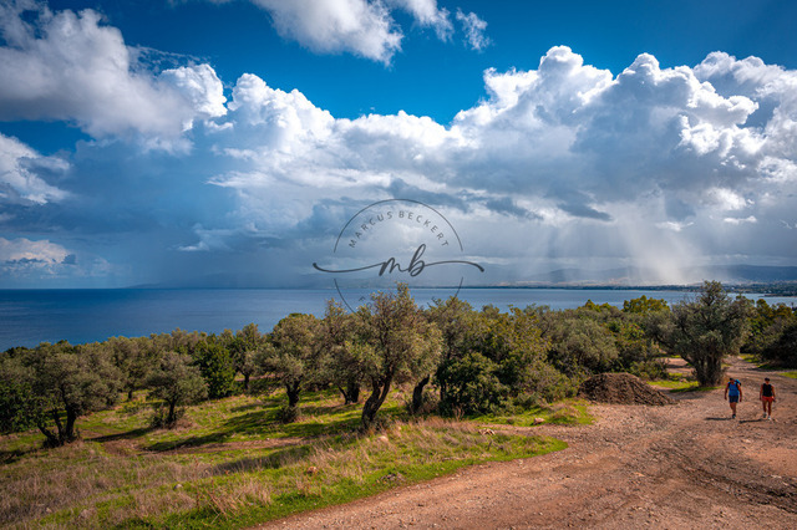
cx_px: 398
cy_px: 265
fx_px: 531
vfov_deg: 53.1
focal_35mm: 24
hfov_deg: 73.8
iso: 100
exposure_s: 1/160
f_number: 16
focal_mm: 24
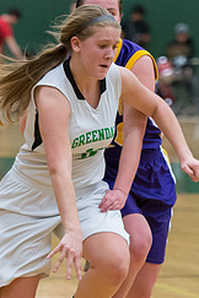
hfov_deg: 4.2
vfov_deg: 6.2
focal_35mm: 330
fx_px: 2736
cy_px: 185
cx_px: 130
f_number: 2.8
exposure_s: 1/500
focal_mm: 105
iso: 5000
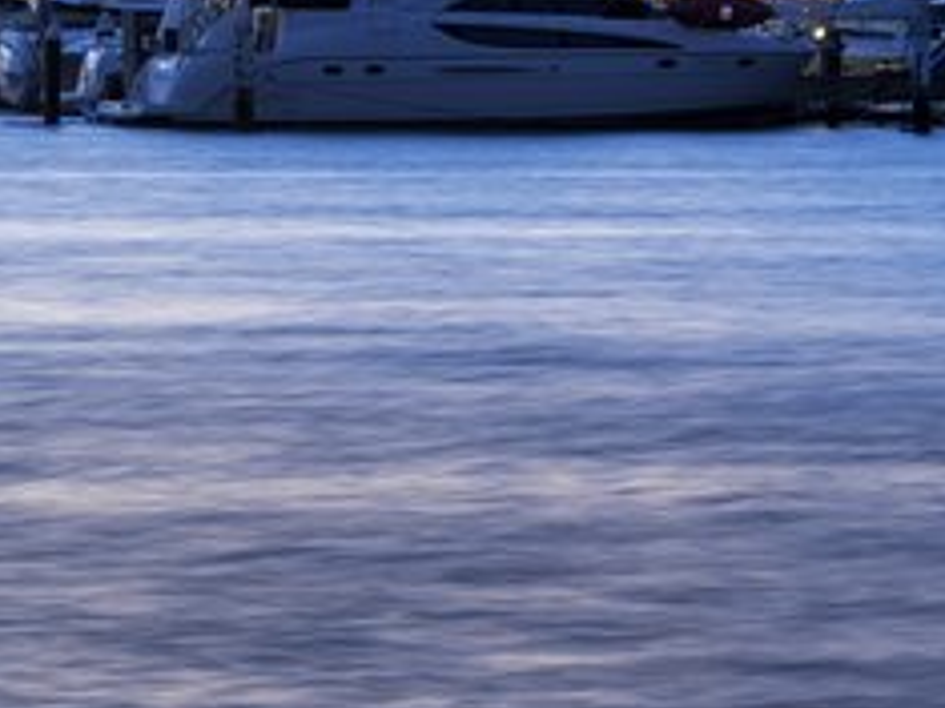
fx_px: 9113
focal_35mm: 334
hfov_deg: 5.9
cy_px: -203
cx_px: -458
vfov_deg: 4.4
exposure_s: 2
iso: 200
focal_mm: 102
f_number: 9.5
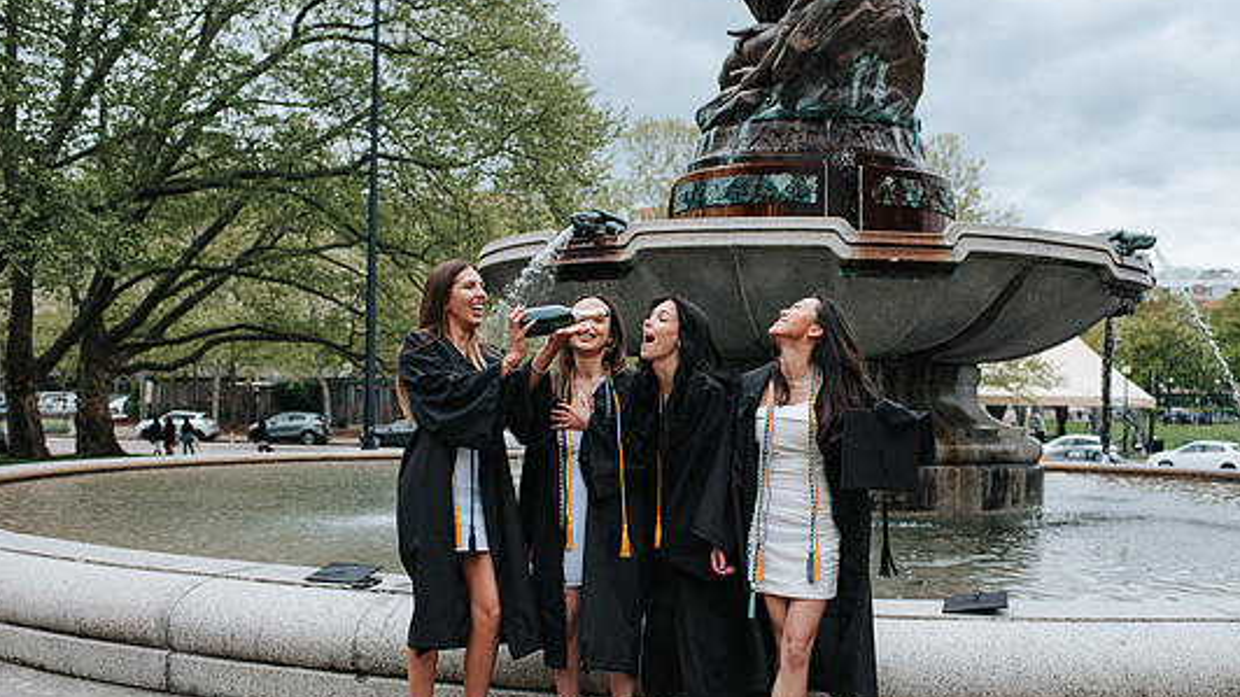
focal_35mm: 40
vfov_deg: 29.6
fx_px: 1315
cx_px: 657
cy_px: 435
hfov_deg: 50.5
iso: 140
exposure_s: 1/800
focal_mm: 35
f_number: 3.5
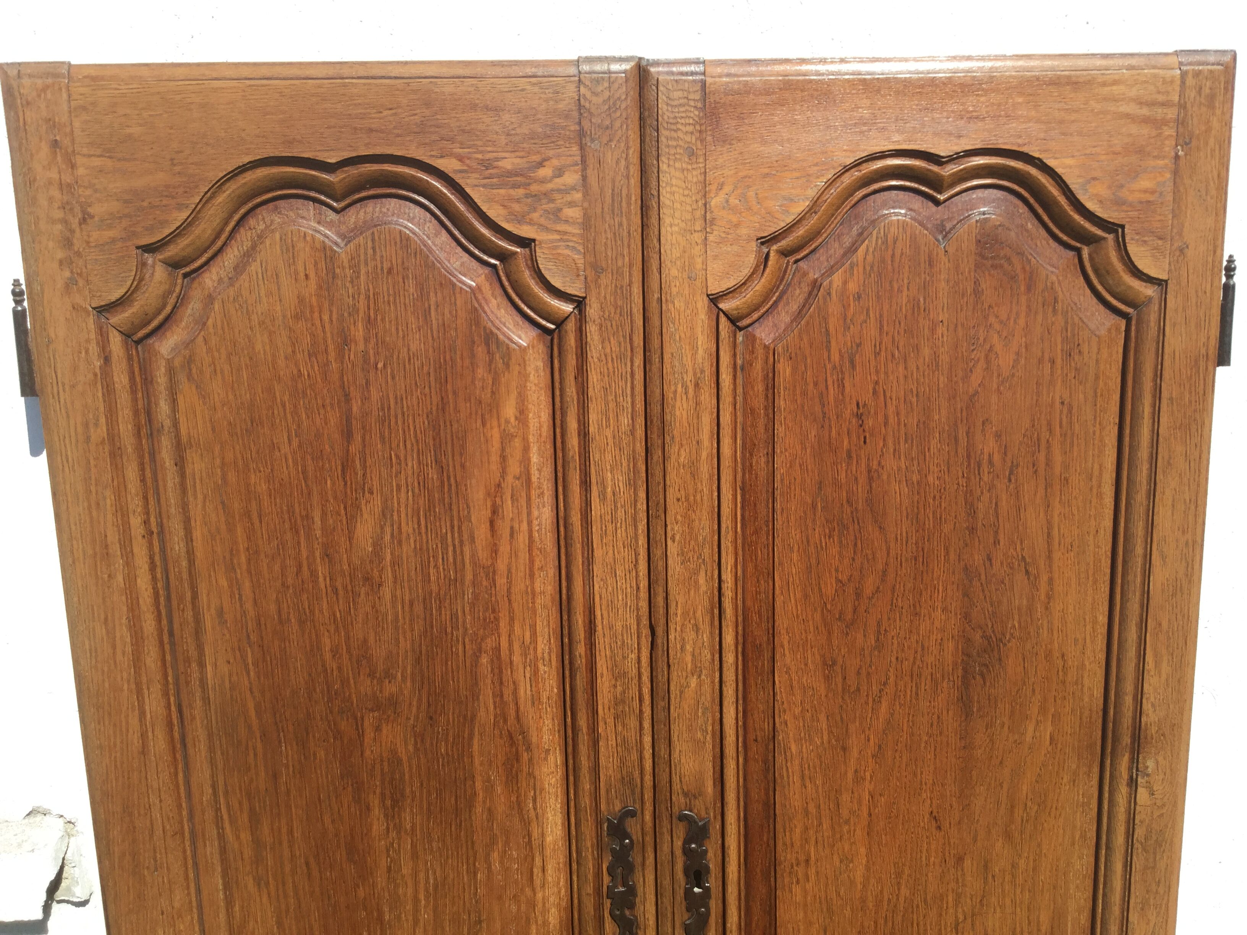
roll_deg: +0.9
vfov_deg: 45.4
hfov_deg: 58.4
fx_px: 1117
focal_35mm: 31
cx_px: 624
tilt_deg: -20.4
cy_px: 468
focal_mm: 3.3
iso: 25
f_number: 2.4
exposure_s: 1/849
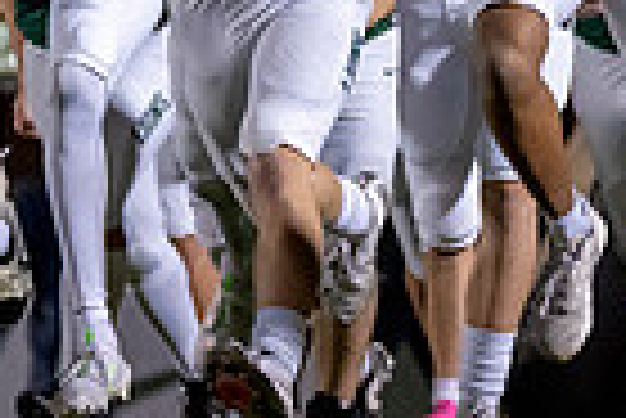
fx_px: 10183
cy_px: -77
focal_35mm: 585
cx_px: 576
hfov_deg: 3.5
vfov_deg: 2.4
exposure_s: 1/1000
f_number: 2.8
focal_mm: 102
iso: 3200
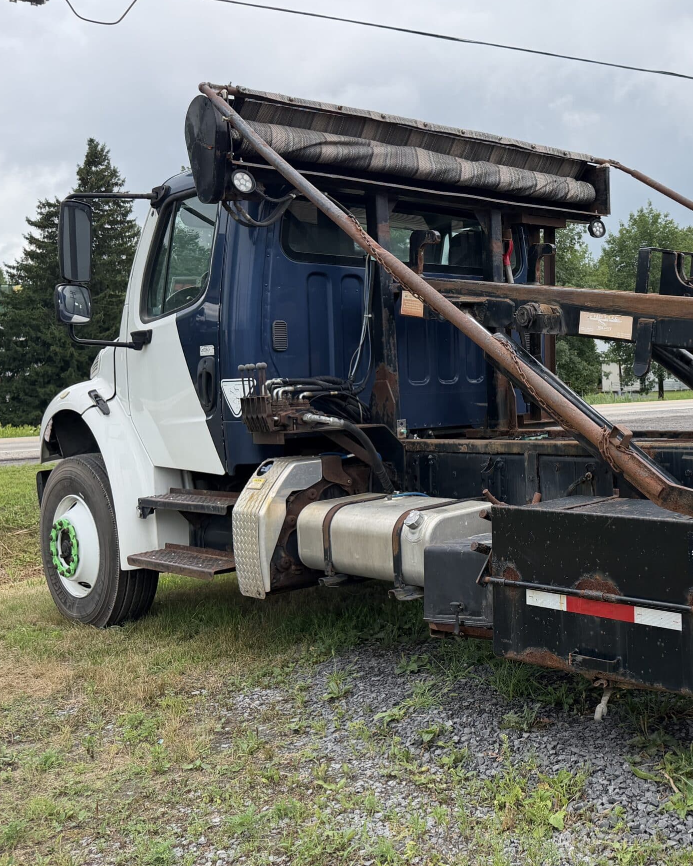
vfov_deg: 46.8
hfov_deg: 35.4
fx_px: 1000
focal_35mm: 39
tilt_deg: +0.3
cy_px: 390
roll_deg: +2.1
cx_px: 652
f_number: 1.78
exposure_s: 1/2445
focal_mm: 6.76
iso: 100
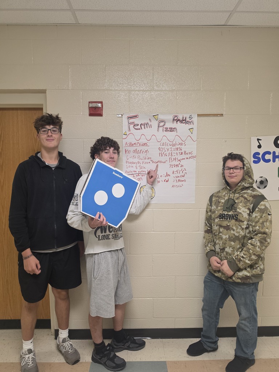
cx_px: 140
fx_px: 247
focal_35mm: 23
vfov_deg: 73.9
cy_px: 186
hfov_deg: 58.9
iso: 200
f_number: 1.4
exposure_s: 1/120
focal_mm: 6.5
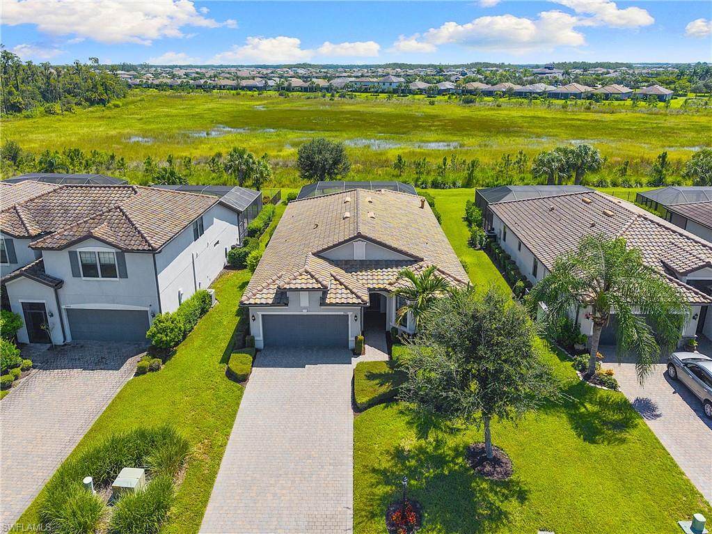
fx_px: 494
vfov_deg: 56.8
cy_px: 267
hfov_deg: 71.6
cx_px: 356
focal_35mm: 24
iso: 200
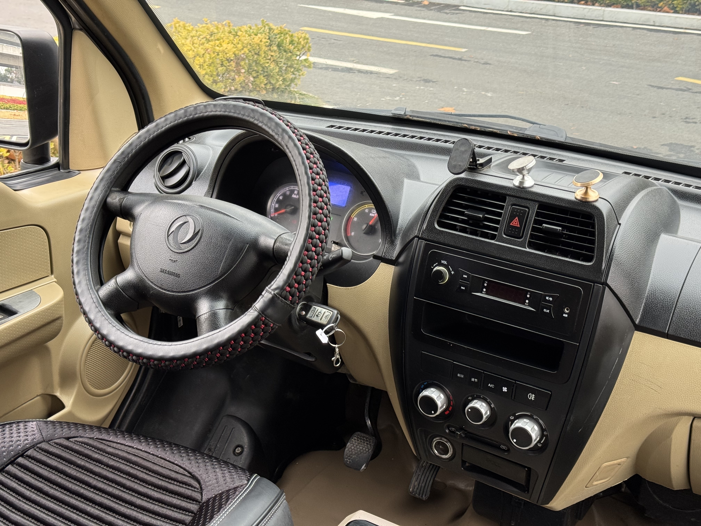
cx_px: 350
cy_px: 263
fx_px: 972
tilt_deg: -22.0
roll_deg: -0.9
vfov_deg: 30.3
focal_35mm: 48
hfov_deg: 39.7
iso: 125
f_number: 1.78
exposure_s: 1/60
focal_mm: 6.76
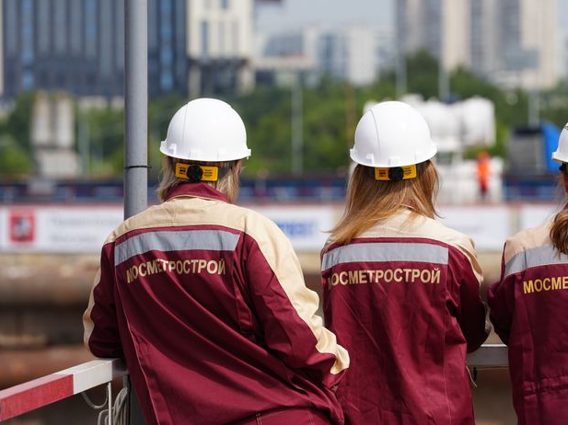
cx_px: 320
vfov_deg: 6.8
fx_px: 3575
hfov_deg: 9.1
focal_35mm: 218
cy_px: 212
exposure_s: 1/1000
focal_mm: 200
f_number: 6.3
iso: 250
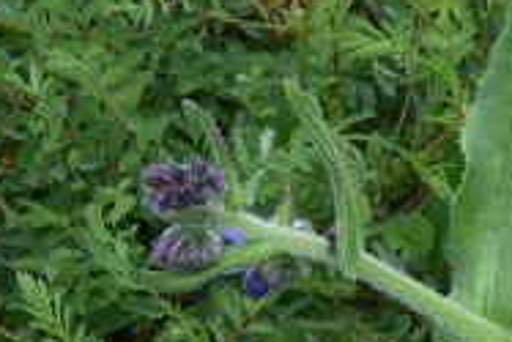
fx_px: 4953
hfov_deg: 5.6
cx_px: 1522
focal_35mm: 348
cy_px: 406
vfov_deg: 3.9
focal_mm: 50
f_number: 11
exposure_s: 1/200
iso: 320
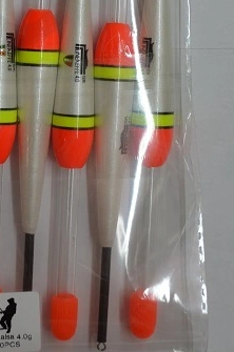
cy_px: 21
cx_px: 4
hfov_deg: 12.5
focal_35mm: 108
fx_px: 1057
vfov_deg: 18.6
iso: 250
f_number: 5.6
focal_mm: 32
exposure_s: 1/60
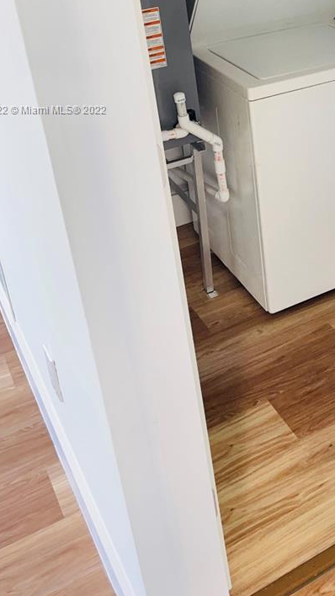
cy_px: 110
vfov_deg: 40.9
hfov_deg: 23.9
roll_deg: +3.5
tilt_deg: -22.6
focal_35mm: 48
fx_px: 758
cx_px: 330
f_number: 1.6
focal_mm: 5.1
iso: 160
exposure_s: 1/60
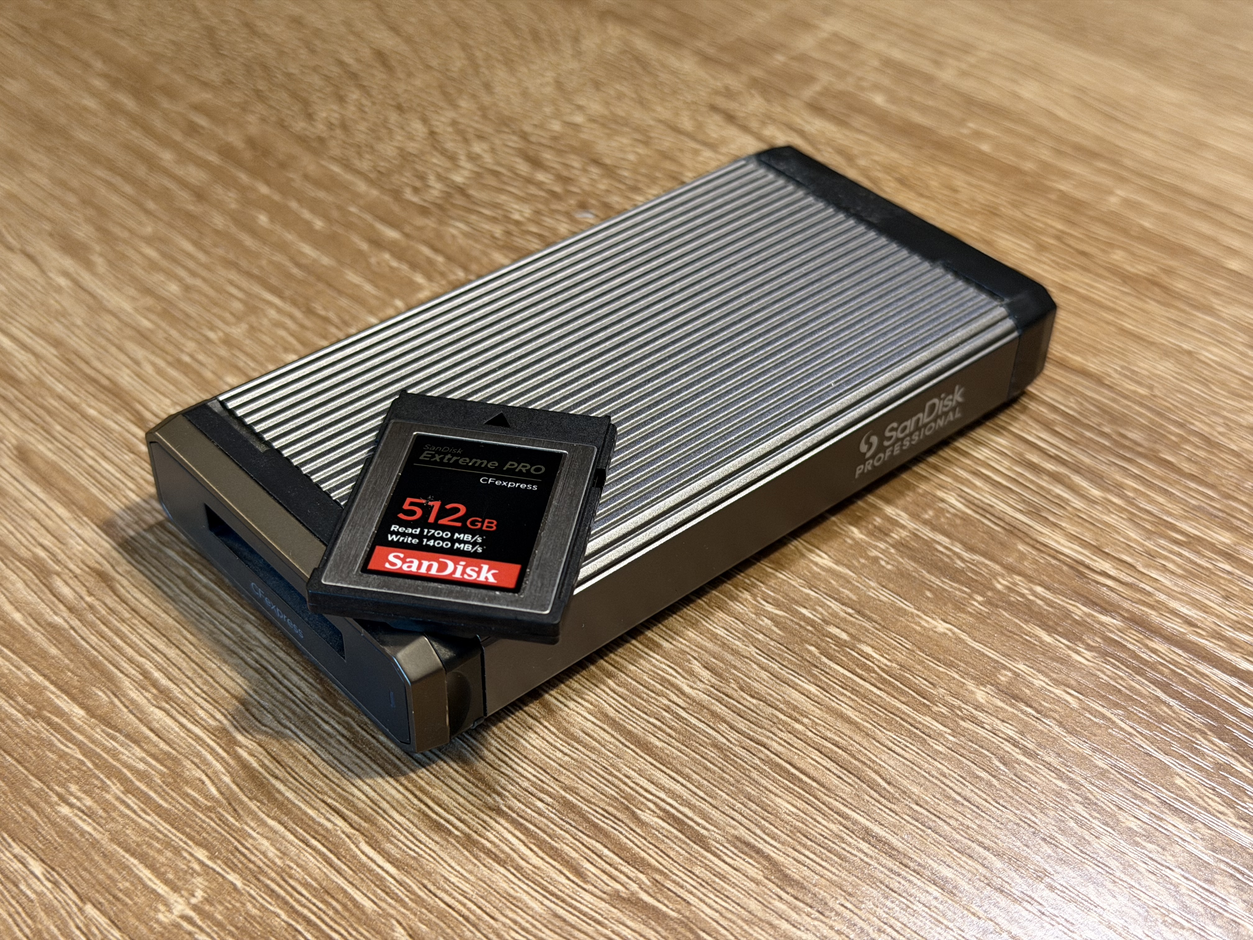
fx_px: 1737
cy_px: 470
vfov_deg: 30.3
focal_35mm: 48
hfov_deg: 39.7
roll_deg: -1.3
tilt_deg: -40.4
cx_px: 626
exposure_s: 1/40
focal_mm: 6.76
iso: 250
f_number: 1.78
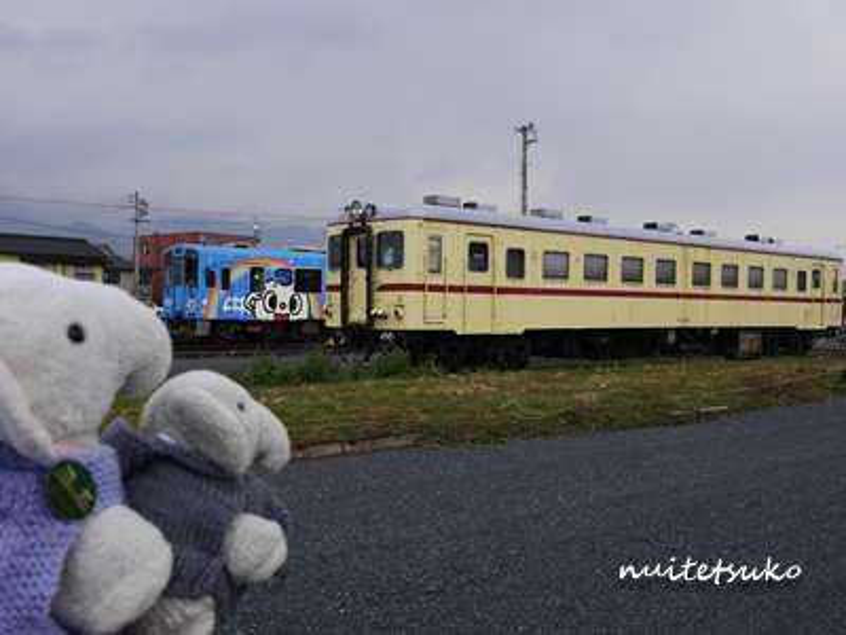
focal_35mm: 38
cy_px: 318
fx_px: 929
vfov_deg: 37.7
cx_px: 423
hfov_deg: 49.0
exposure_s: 1/250
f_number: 7.1
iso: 320
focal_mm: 19
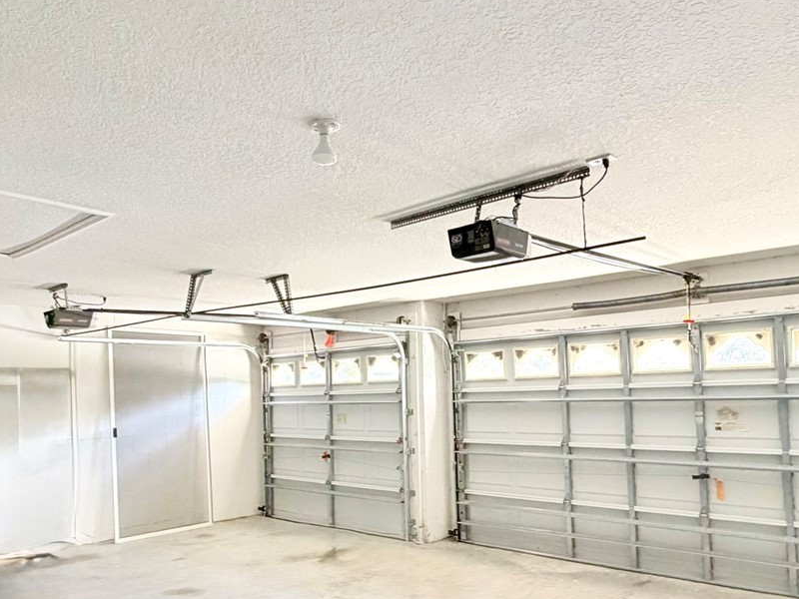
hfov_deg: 63.4
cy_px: 362
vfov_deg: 49.4
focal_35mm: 28
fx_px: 646
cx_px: 396
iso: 320
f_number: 2.2
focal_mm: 2.22
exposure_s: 1/92
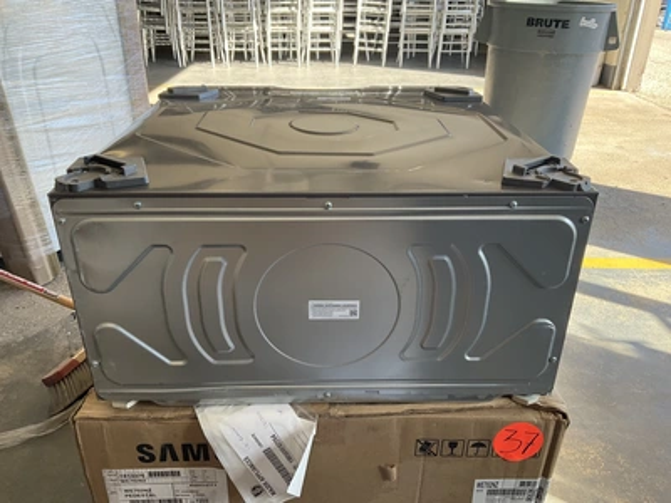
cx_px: 336
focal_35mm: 29
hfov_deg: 61.7
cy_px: 252
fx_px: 562
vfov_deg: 48.2
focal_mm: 3
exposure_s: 1/132
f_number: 1.8
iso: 32
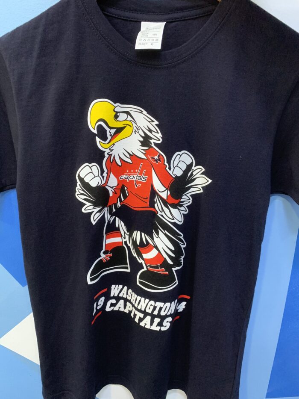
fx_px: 299
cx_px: 150
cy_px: 200
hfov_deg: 53.1
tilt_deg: -17.1
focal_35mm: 26
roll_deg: -0.8
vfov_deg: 67.3
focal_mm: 4.25
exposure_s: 1/33
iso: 400
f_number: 1.8
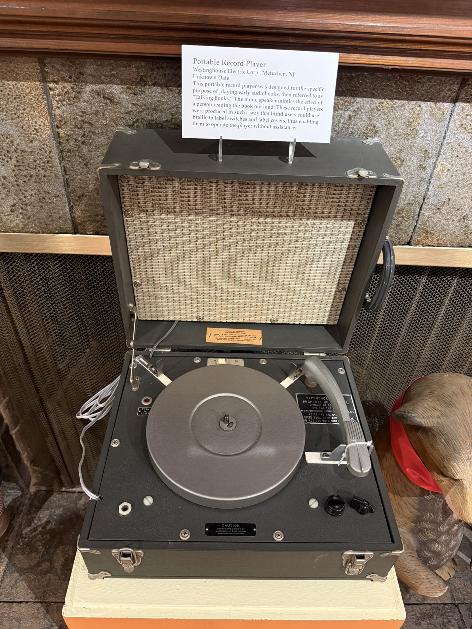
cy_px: 314
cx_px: 236
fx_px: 436
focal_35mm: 24
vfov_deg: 71.6
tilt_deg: -39.0
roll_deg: -3.3
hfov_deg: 56.8
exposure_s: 1/40
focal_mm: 6.76
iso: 640
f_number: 1.78
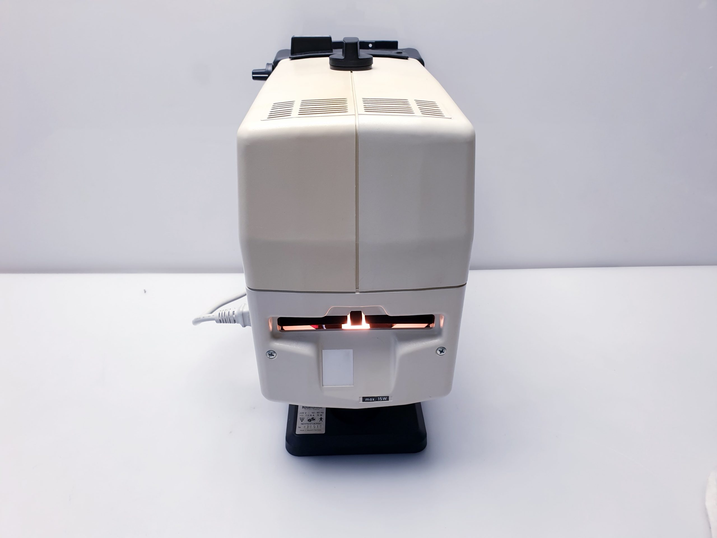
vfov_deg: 53.1
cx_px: 358
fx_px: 539
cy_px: 269
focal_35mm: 26
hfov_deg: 67.3
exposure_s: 1/100
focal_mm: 4.3
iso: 64
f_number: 2.4
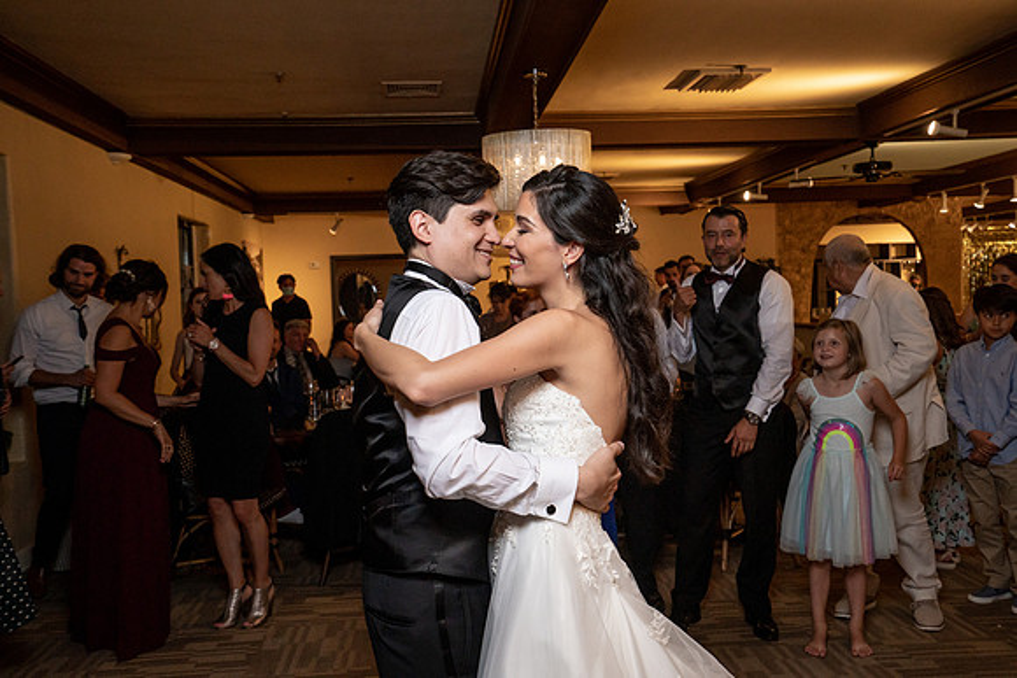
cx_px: 508
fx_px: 989
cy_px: 339
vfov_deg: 37.9
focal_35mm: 35
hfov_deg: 54.4
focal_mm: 35
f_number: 5.6
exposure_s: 1/200
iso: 2000
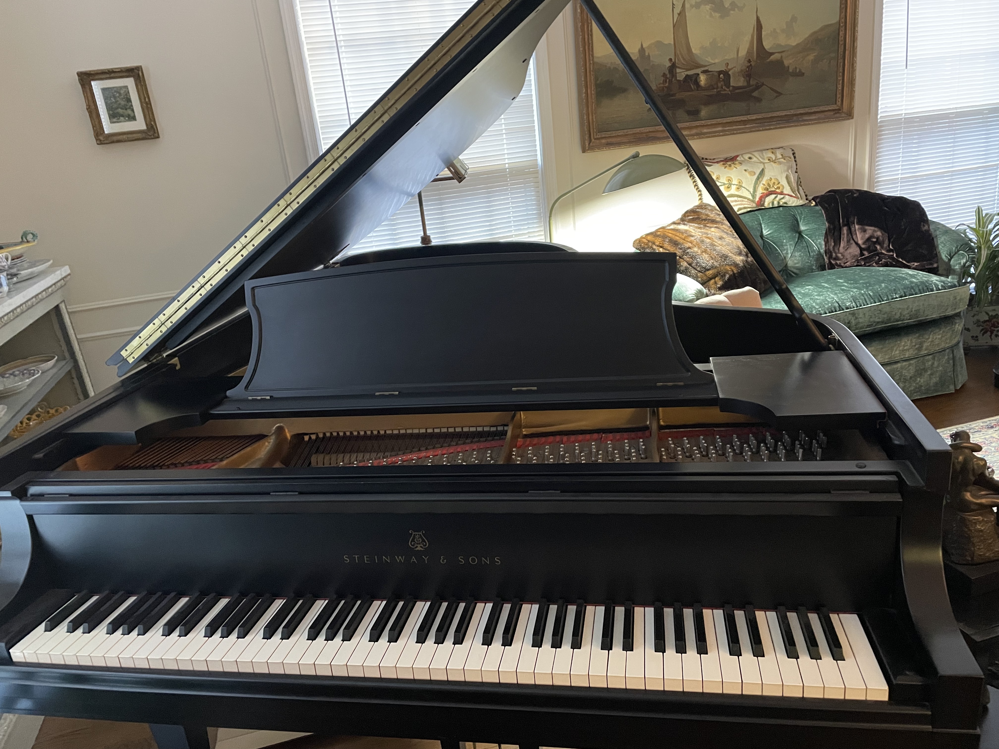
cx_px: 500
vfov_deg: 53.1
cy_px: 374
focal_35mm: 26
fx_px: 750
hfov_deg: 67.3
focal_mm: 4.2
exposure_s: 1/30
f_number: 1.6
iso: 500
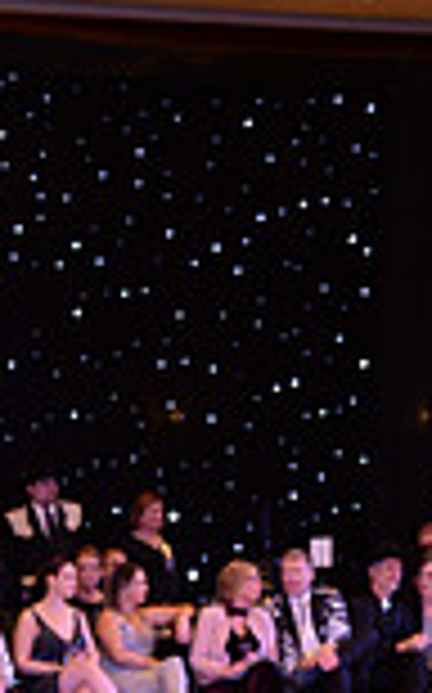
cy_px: 972
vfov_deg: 11.9
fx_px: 3189
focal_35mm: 169
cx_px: -227
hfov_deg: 7.6
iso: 2500
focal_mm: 44
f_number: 4.5
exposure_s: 1/250
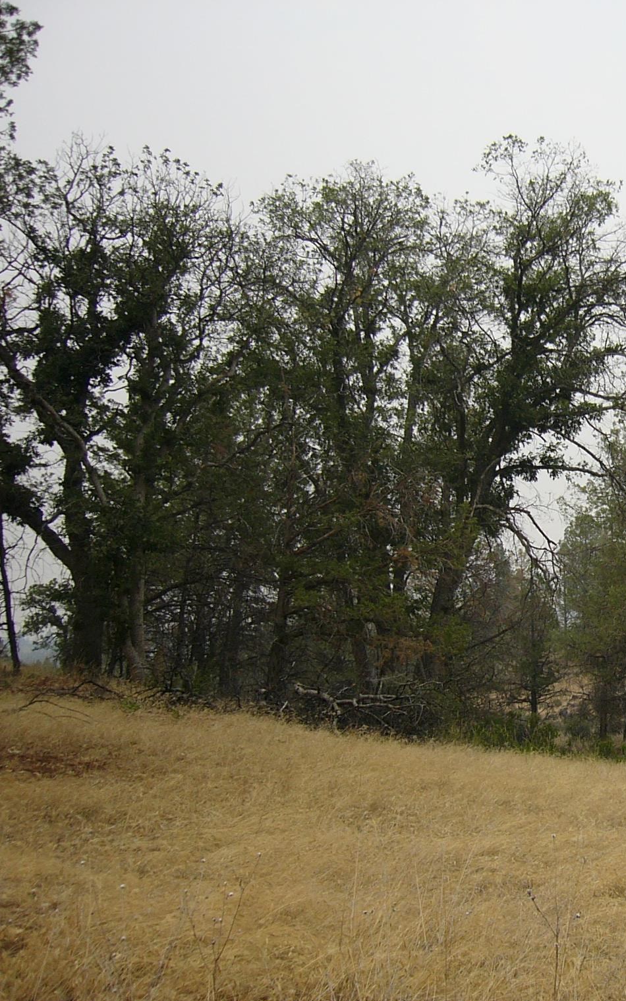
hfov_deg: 24.7
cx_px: 622
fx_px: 1365
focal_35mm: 50
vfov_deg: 40.3
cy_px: 504
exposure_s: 1/200
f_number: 2.8
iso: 50
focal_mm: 5.8
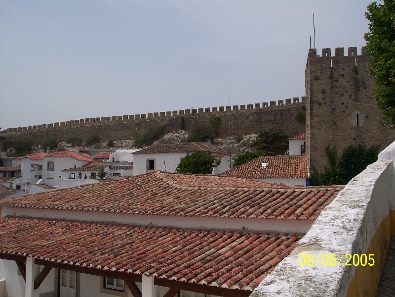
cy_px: 148
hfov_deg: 49.0
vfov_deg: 37.7
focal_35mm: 38
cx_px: 198
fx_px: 434
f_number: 4.8
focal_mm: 8
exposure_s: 1/1000
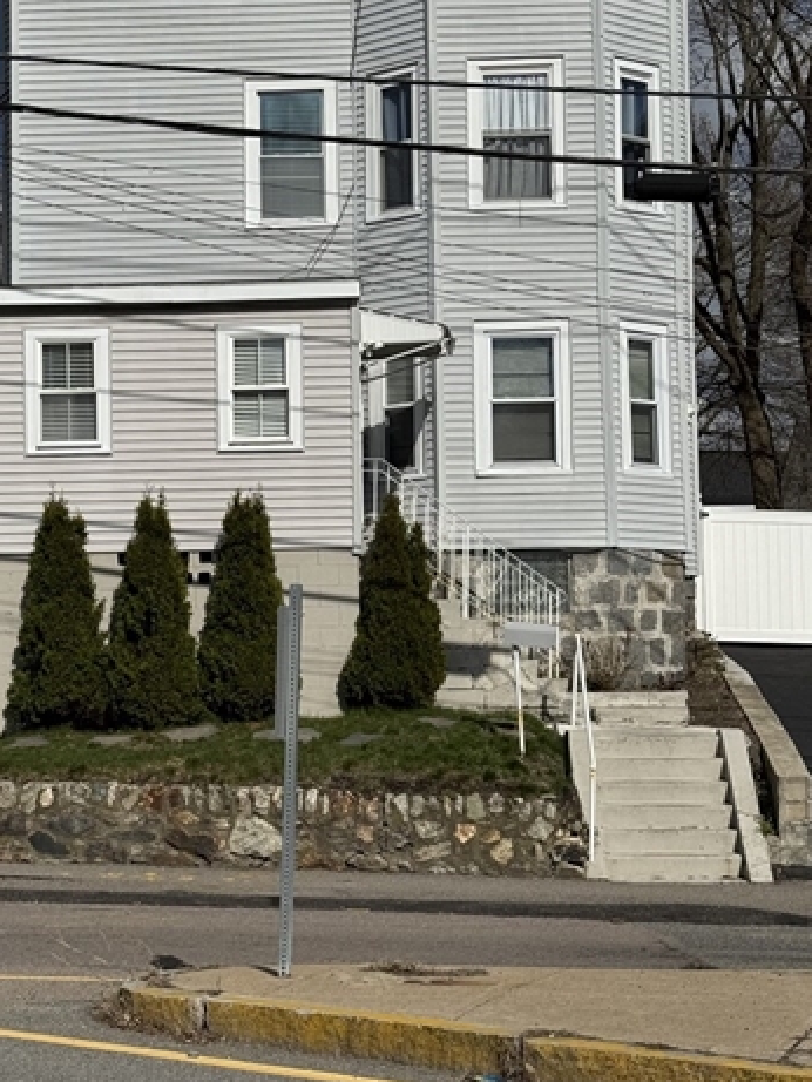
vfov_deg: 24.4
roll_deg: +0.7
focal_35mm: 80
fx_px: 2501
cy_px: 502
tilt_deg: +3.6
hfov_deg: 18.4
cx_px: 314
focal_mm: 6.76
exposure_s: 1/15385
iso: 64
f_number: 1.78
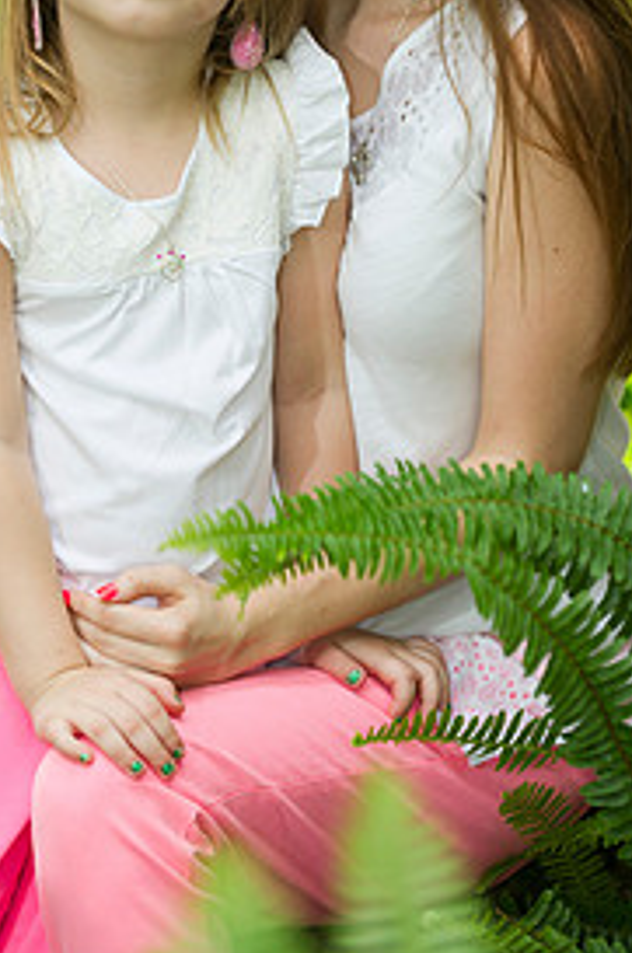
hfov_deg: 6.9
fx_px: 5234
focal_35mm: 198
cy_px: 304
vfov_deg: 10.4
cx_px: 264
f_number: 2.8
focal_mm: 120
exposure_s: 1/200
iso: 200
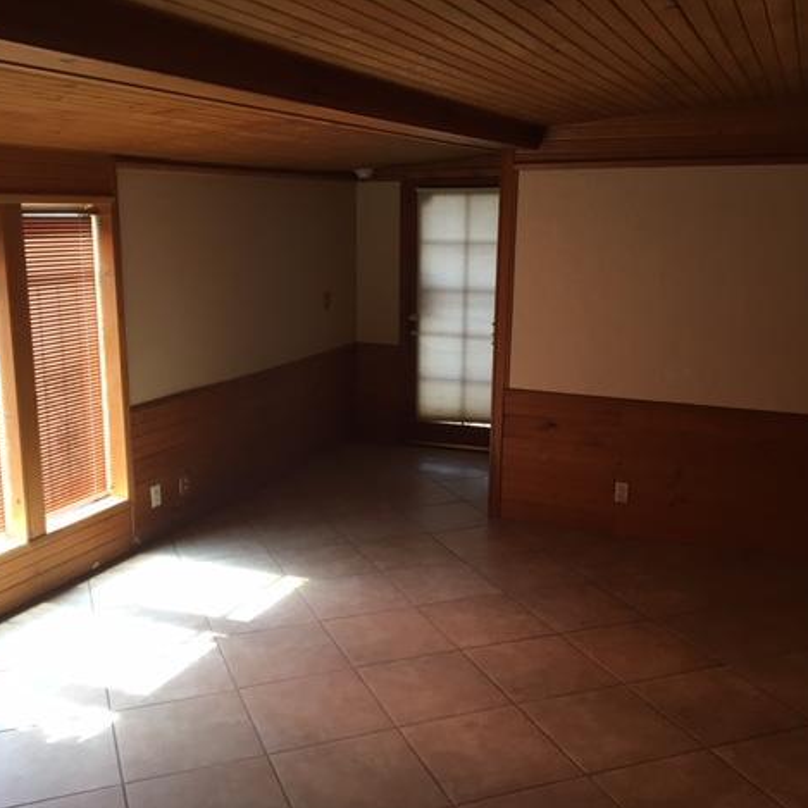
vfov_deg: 47.2
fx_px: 924
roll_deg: -0.2
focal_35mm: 35
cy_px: 410
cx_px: 364
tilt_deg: -10.7
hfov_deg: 47.2
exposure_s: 1/30
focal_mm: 4.15
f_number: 2.2
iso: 32
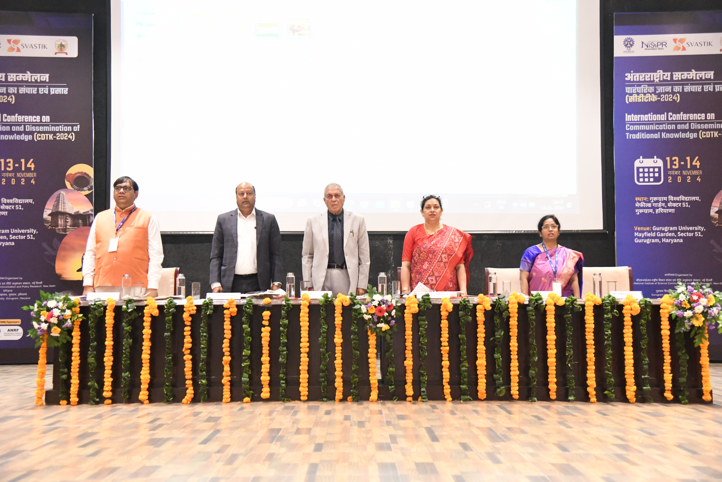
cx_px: 361
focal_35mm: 46
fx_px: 922
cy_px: 241
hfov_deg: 42.7
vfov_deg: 29.2
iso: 12800
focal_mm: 46
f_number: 4
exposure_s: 1/125
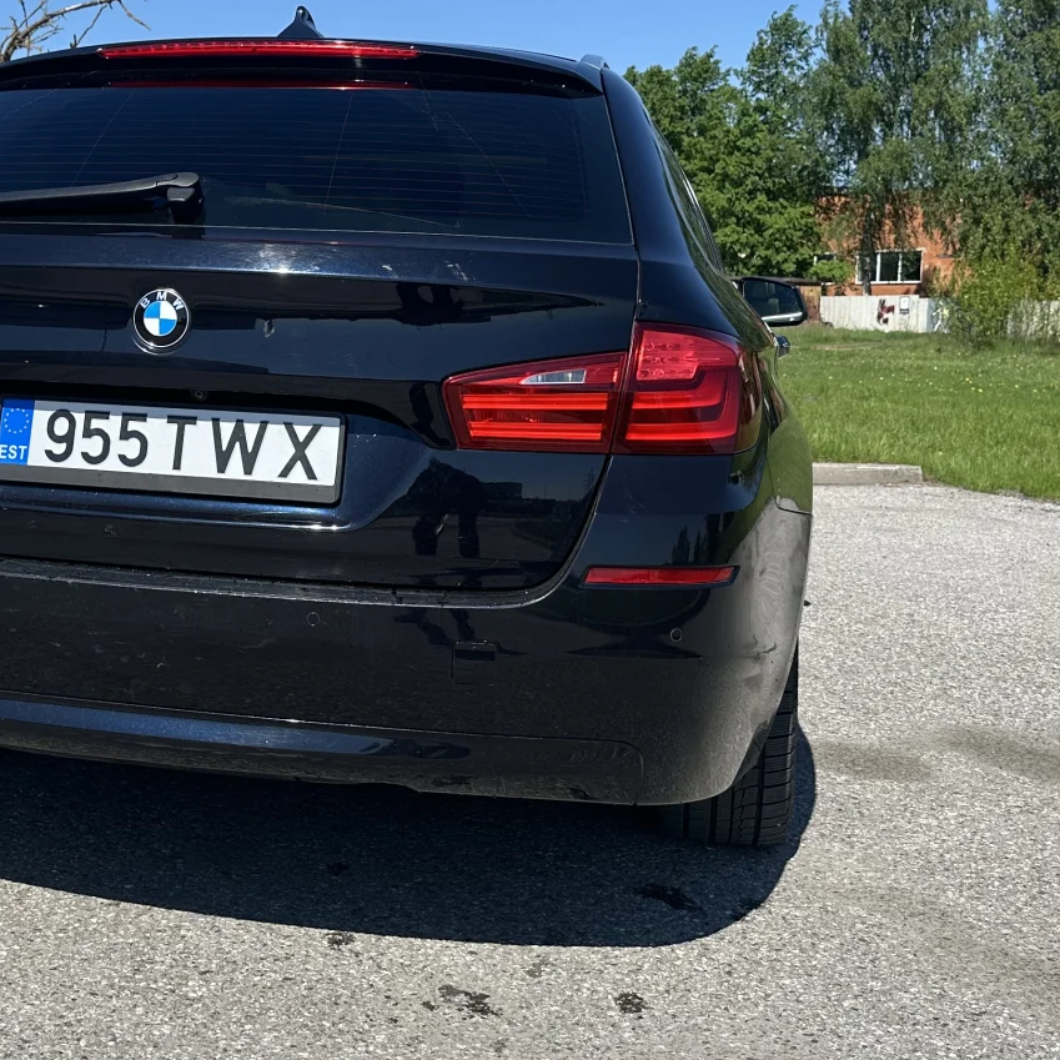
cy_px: 433
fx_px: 1663
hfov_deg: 34.3
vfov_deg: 35.3
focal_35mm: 48
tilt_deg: -3.3
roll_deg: -2.6
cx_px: 221
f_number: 1.78
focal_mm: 6.86
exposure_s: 1/5263
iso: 80
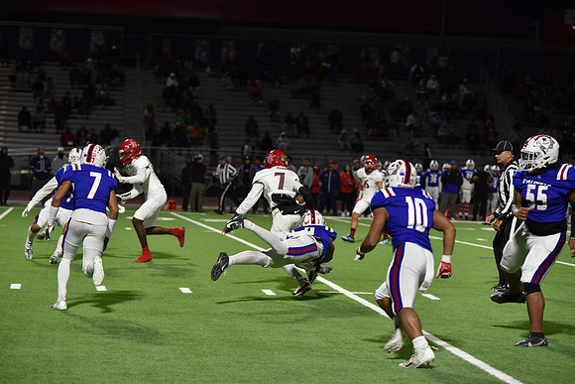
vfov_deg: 12.5
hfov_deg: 18.6
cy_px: 192
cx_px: 288
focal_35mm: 110
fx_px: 1757
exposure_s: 1/500
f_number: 2.8
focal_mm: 110
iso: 1800
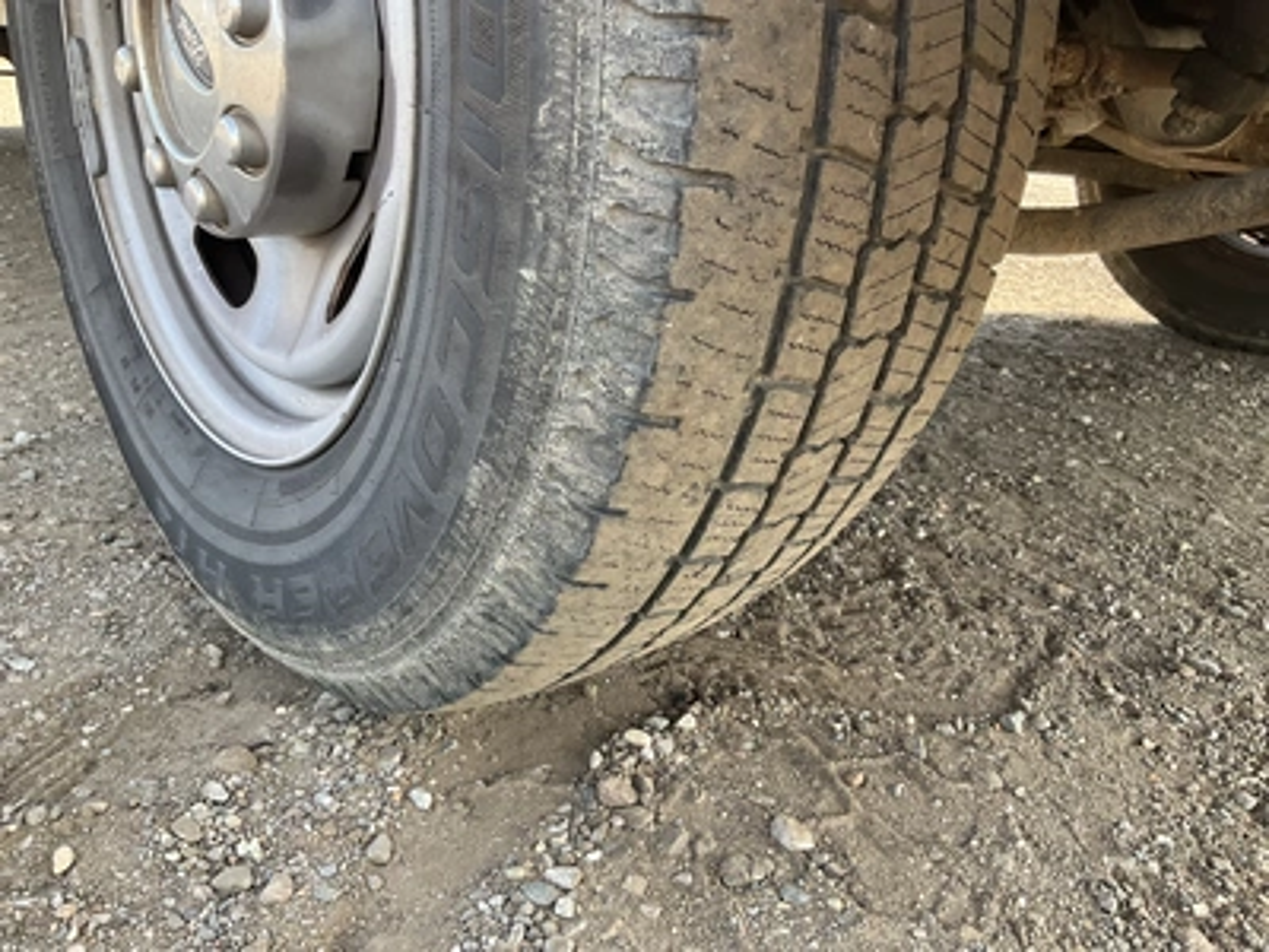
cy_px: 476
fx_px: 1063
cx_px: 634
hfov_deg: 61.7
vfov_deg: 48.2
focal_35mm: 29
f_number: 1.8
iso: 32
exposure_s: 1/172
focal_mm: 3
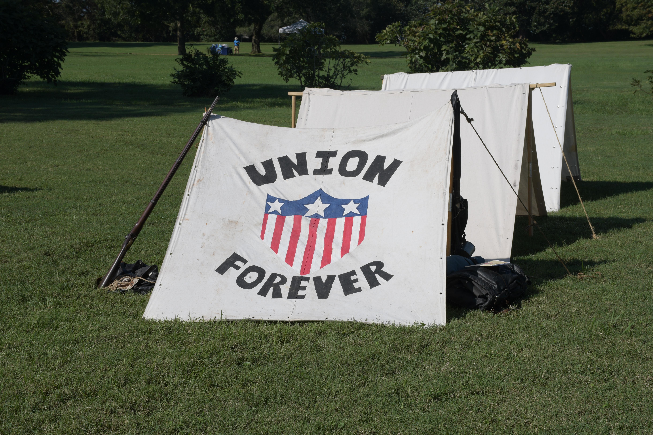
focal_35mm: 63
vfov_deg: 21.6
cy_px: 218
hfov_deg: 31.9
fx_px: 1143
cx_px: 326
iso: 100
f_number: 10
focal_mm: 42
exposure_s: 1/400
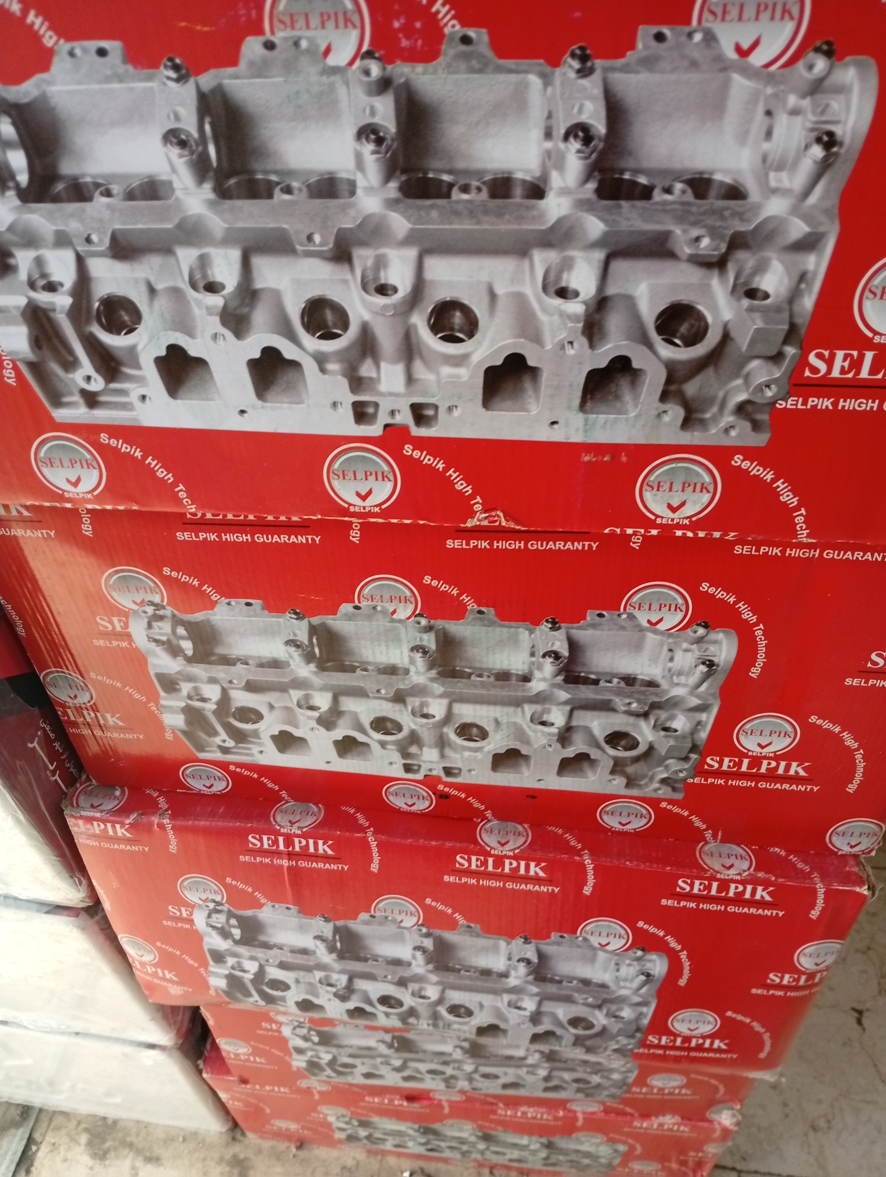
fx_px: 919
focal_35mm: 27
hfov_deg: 51.5
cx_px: 443
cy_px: 588
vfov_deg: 65.2
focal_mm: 3.98
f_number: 1.8
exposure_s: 1/33.3
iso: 453
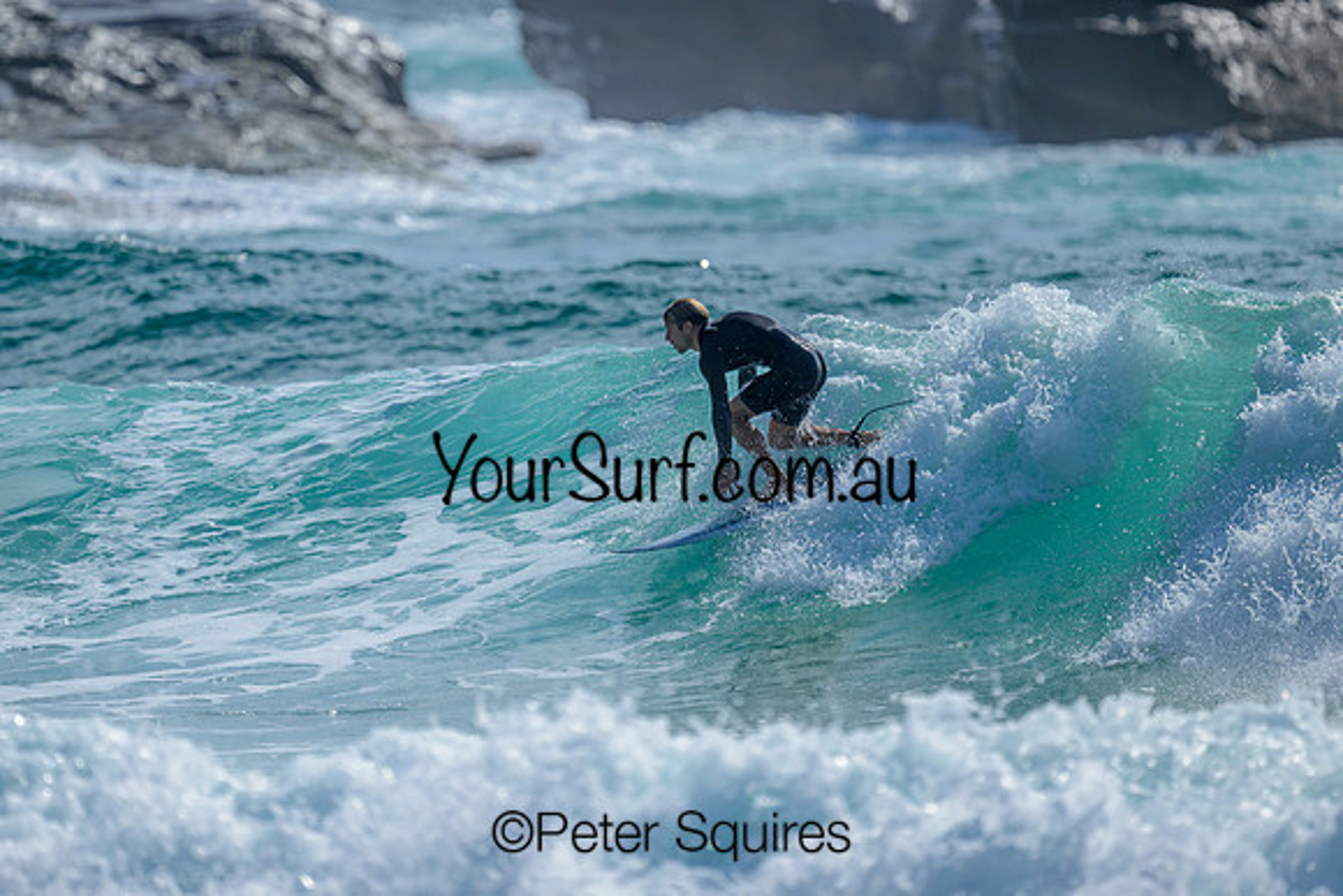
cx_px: 672
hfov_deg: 2.6
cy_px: 448
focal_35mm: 800
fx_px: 29850
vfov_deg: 1.7
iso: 140
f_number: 6.3
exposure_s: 1/2000
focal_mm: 800
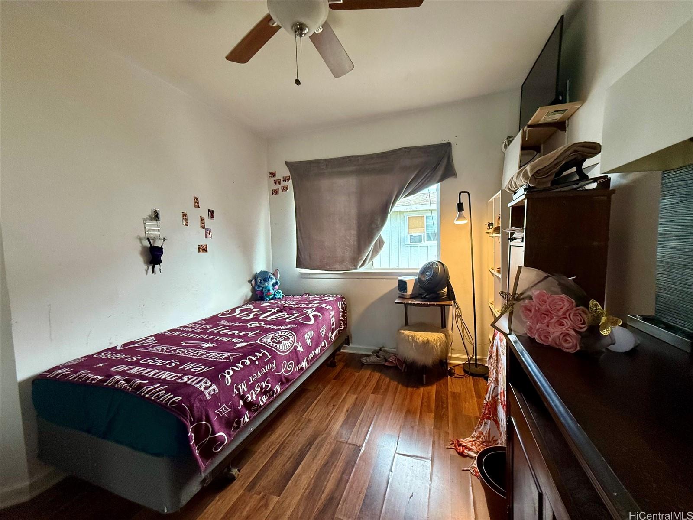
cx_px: 346
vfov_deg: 85.7
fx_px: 280
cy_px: 260
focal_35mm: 14
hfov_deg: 102.1
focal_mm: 2.22
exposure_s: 1/120
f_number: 2.2
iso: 320
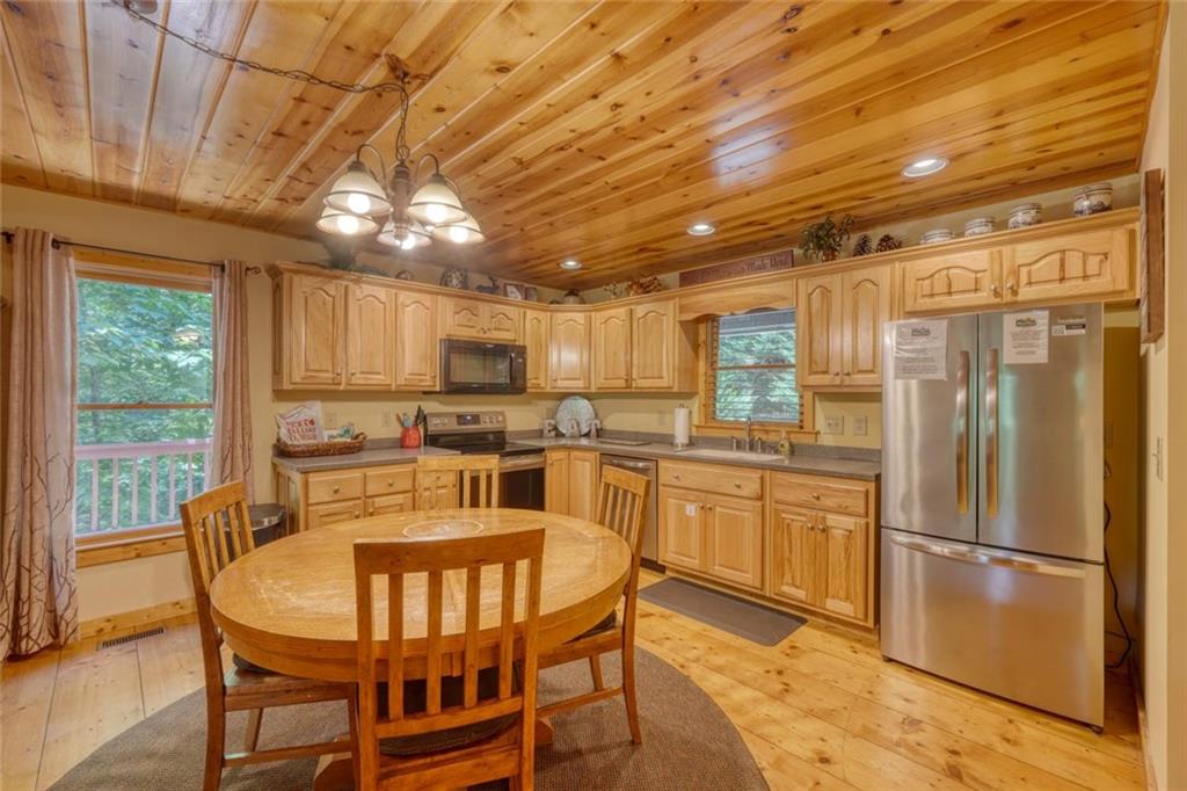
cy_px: 396
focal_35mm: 15
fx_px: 494
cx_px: 594
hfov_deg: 100.4
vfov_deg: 77.3
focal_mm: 10
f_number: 9
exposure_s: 1
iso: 100
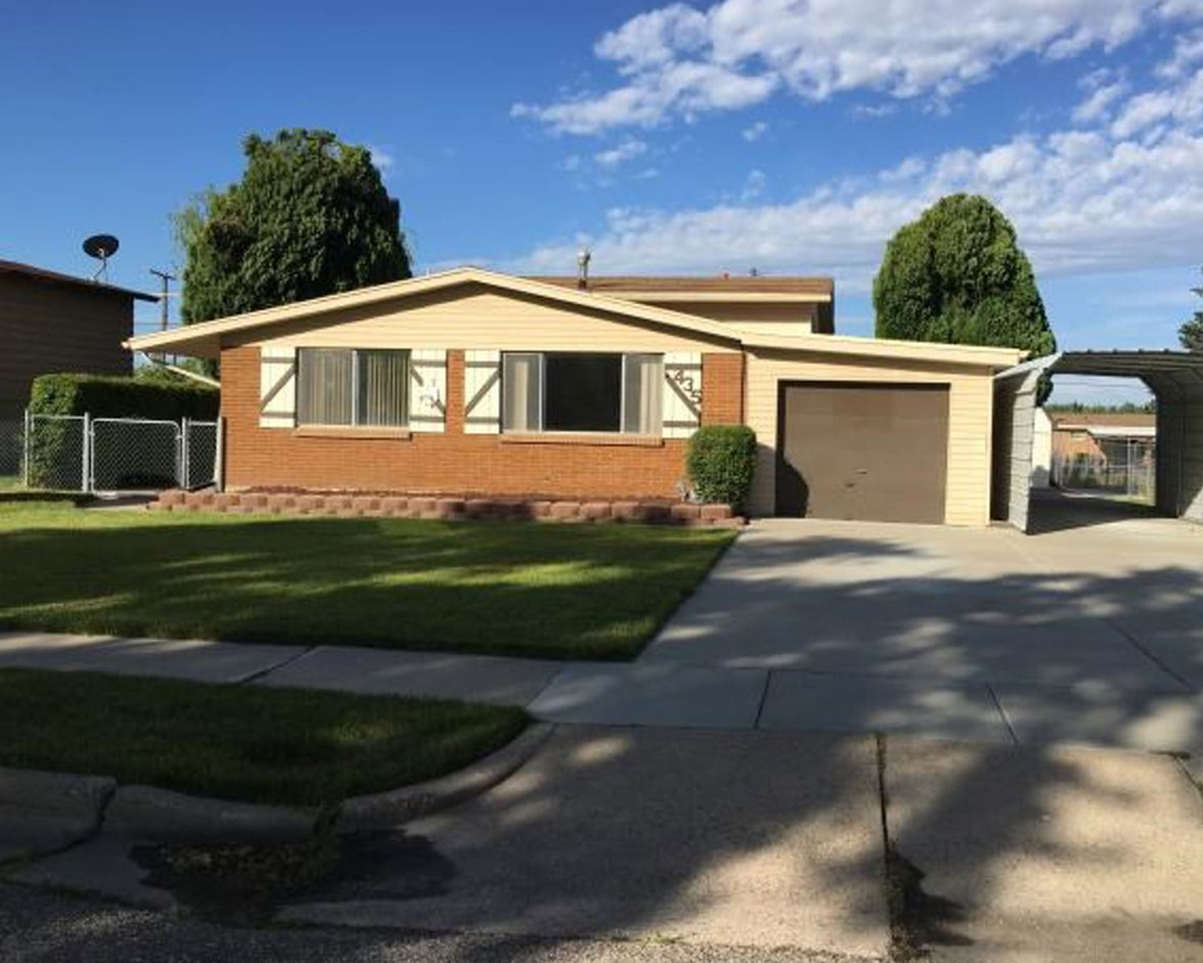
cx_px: 663
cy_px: 468
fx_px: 1139
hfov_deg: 55.6
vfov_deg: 45.8
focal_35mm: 32
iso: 25
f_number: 2.2
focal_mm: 4.15
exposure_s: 1/1709
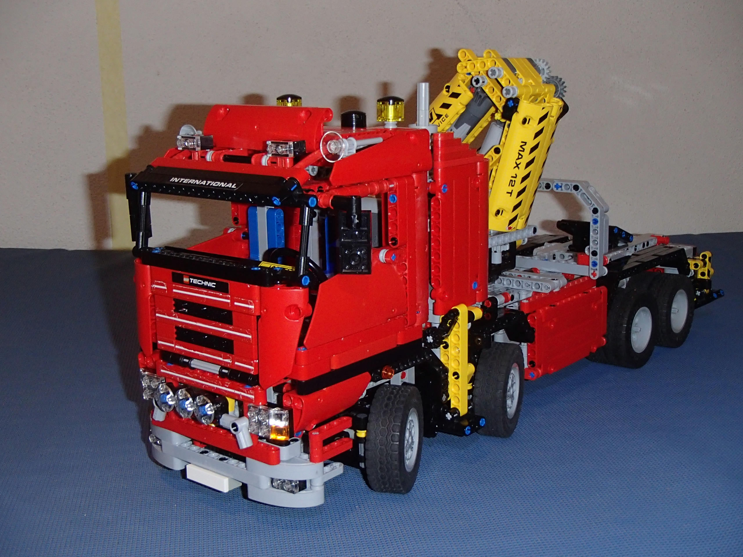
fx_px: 987
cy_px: 278
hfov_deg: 41.2
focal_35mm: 46
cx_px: 372
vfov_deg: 31.5
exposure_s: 1/50
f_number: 4.9
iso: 400
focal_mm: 8.25
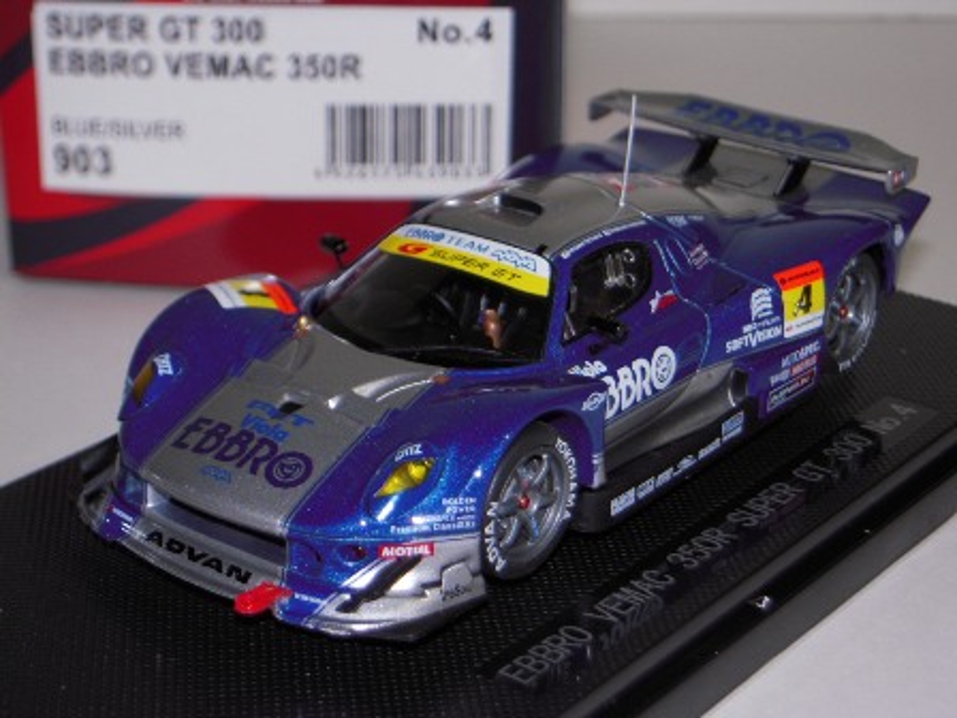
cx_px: 478
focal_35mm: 81
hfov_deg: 24.1
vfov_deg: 18.2
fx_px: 2239
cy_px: 359
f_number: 4.7
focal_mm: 14.5
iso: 100
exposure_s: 1/50
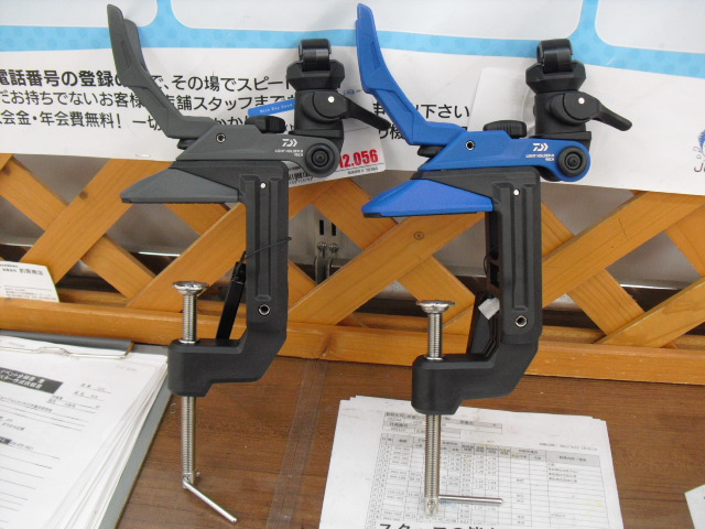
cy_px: 264
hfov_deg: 51.4
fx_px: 733
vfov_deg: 39.7
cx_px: 352
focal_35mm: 36
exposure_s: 1/125
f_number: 3.1
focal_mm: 6.3
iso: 400
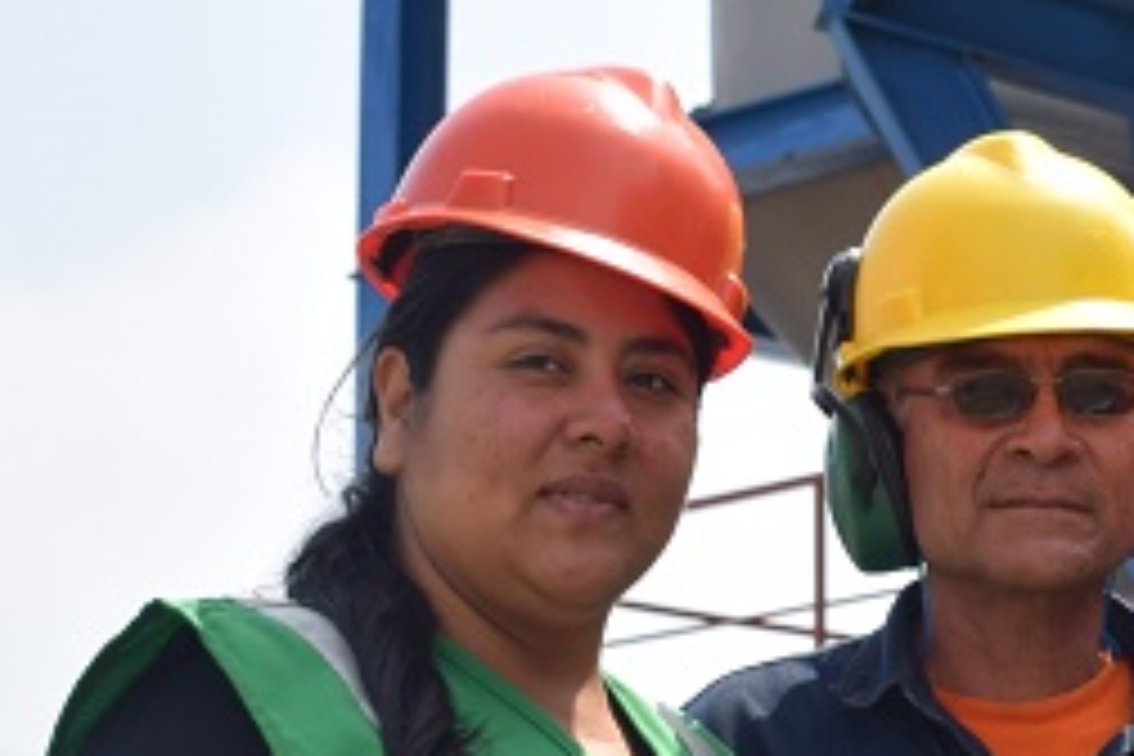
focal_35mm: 179
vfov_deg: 7.6
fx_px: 5638
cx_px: 1418
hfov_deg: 11.2
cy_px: 868
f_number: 9
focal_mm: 38
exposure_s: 1/320
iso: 200
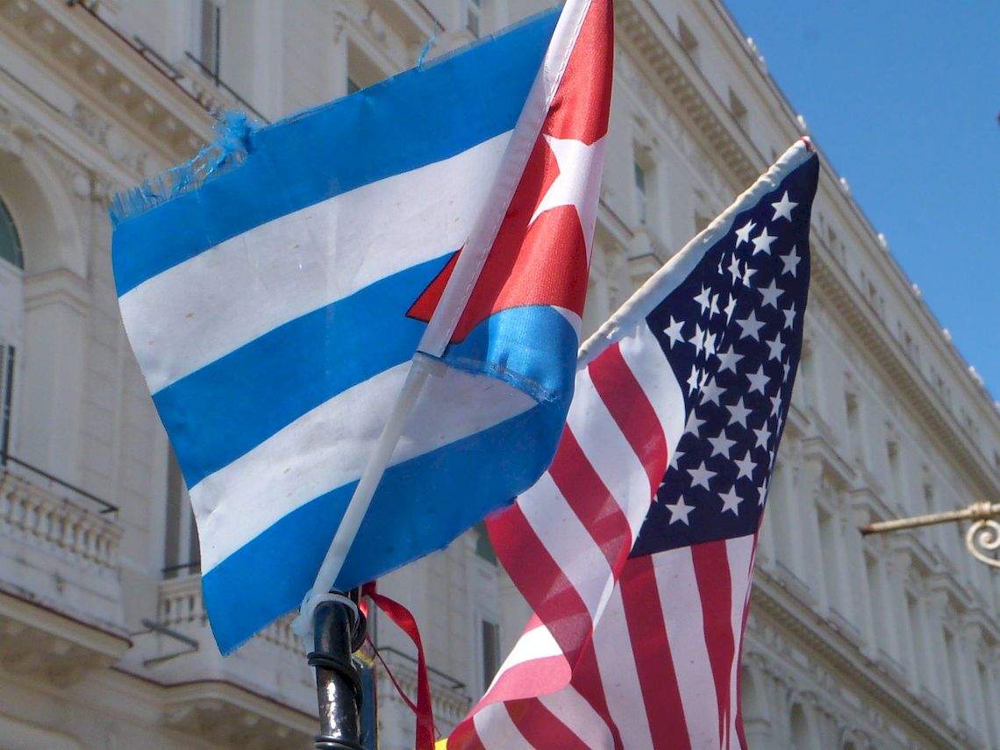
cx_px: 500
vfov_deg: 22.3
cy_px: 375
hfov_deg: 29.4
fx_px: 1907
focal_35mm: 66
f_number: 8
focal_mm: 11.8
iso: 500
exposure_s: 1/1000
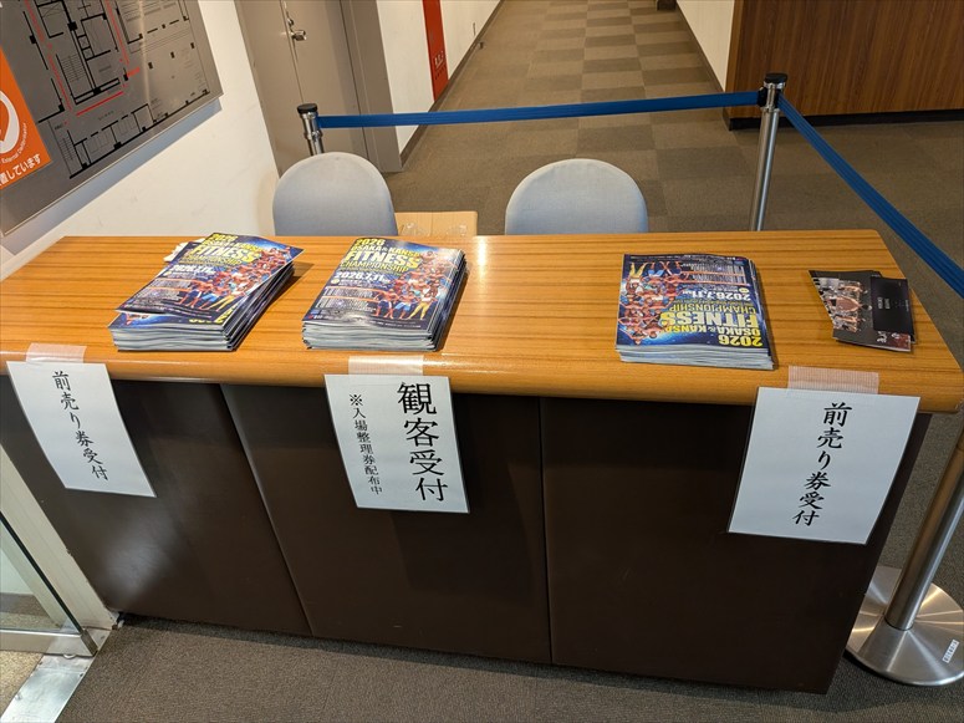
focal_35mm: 24
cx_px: 482
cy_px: 362
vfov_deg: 56.8
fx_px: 668
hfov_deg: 71.6
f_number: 1.7
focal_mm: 4.53
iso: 167
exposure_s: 1/60
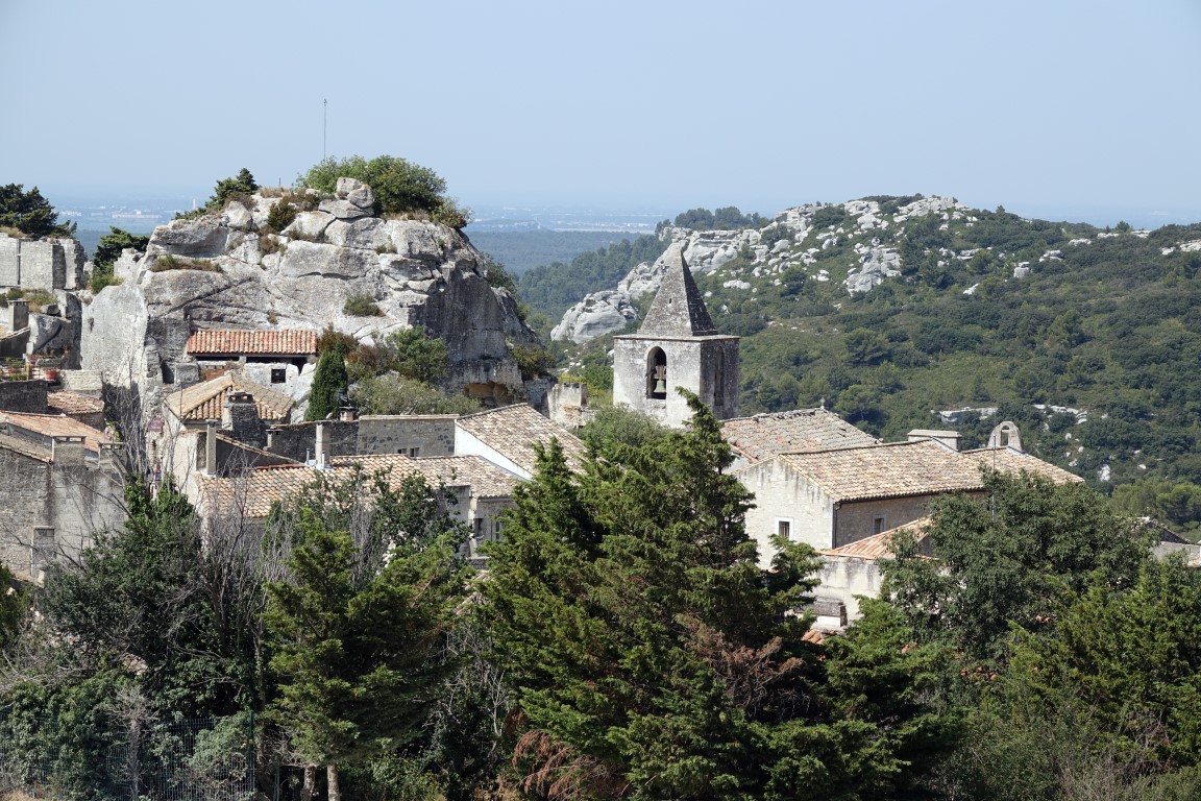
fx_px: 3836
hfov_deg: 17.8
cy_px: 400
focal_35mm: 115
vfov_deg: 11.9
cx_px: 600
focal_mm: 42.1
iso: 100
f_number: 4
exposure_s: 1/800
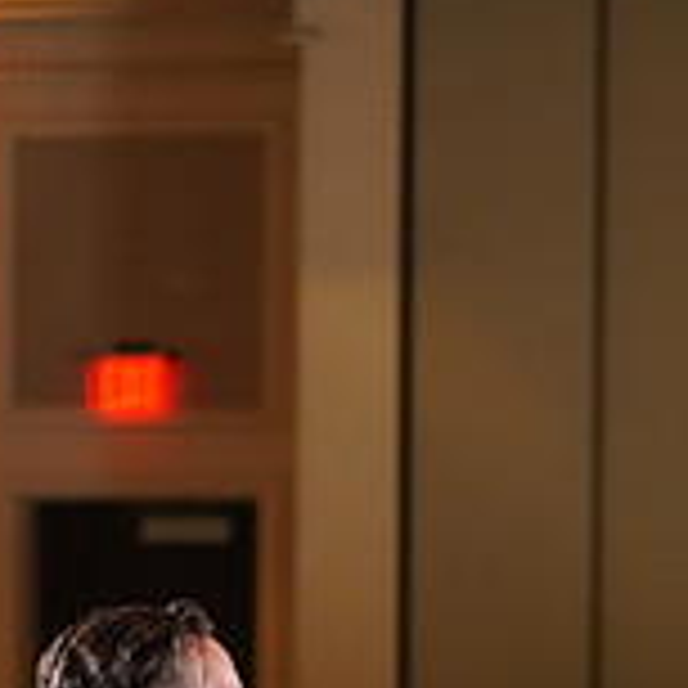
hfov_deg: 7.7
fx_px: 5082
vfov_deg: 7.5
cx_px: 659
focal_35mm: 226
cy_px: 1246
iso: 3200
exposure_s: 1/320
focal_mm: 70
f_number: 2.8
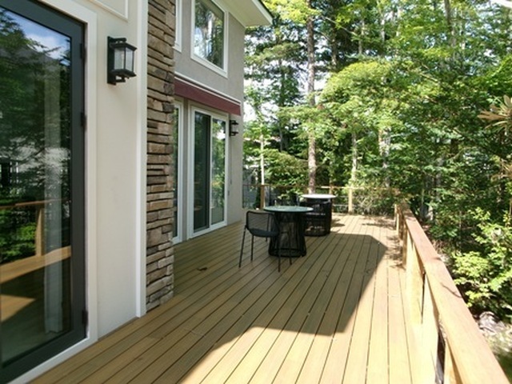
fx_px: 414
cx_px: 256
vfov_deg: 49.7
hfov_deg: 63.4
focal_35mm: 28
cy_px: 192
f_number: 3.9
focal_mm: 5.1
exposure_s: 1/170
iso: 100
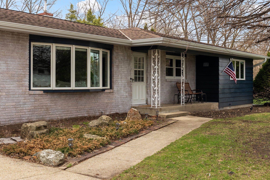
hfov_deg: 43.6
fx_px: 338
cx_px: 135
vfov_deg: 29.9
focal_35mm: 45
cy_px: 90
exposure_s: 1/320
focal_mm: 30
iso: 2000
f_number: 7.1
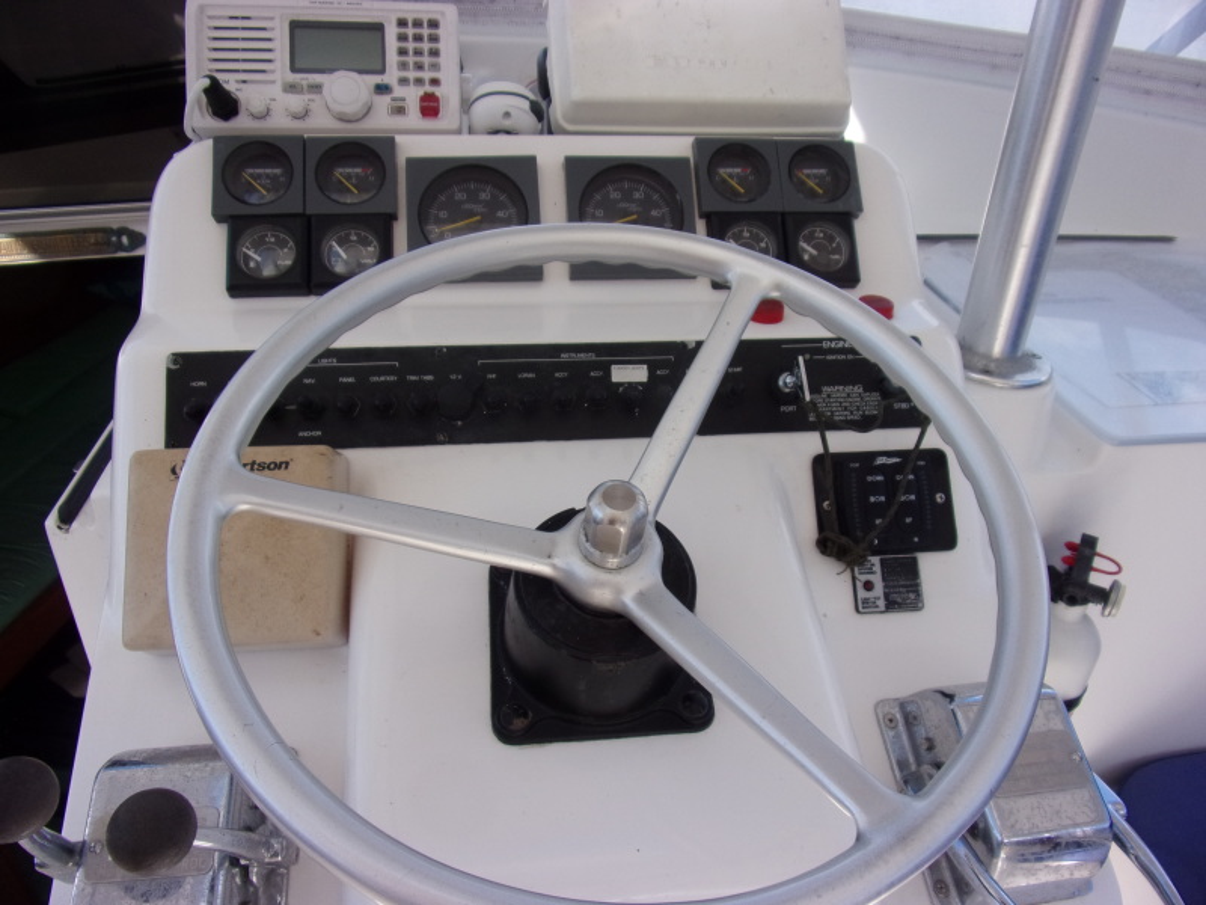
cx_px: 603
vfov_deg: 56.8
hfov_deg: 71.6
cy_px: 452
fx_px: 836
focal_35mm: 24
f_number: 3.3
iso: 80
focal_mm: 4.3
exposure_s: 1/450
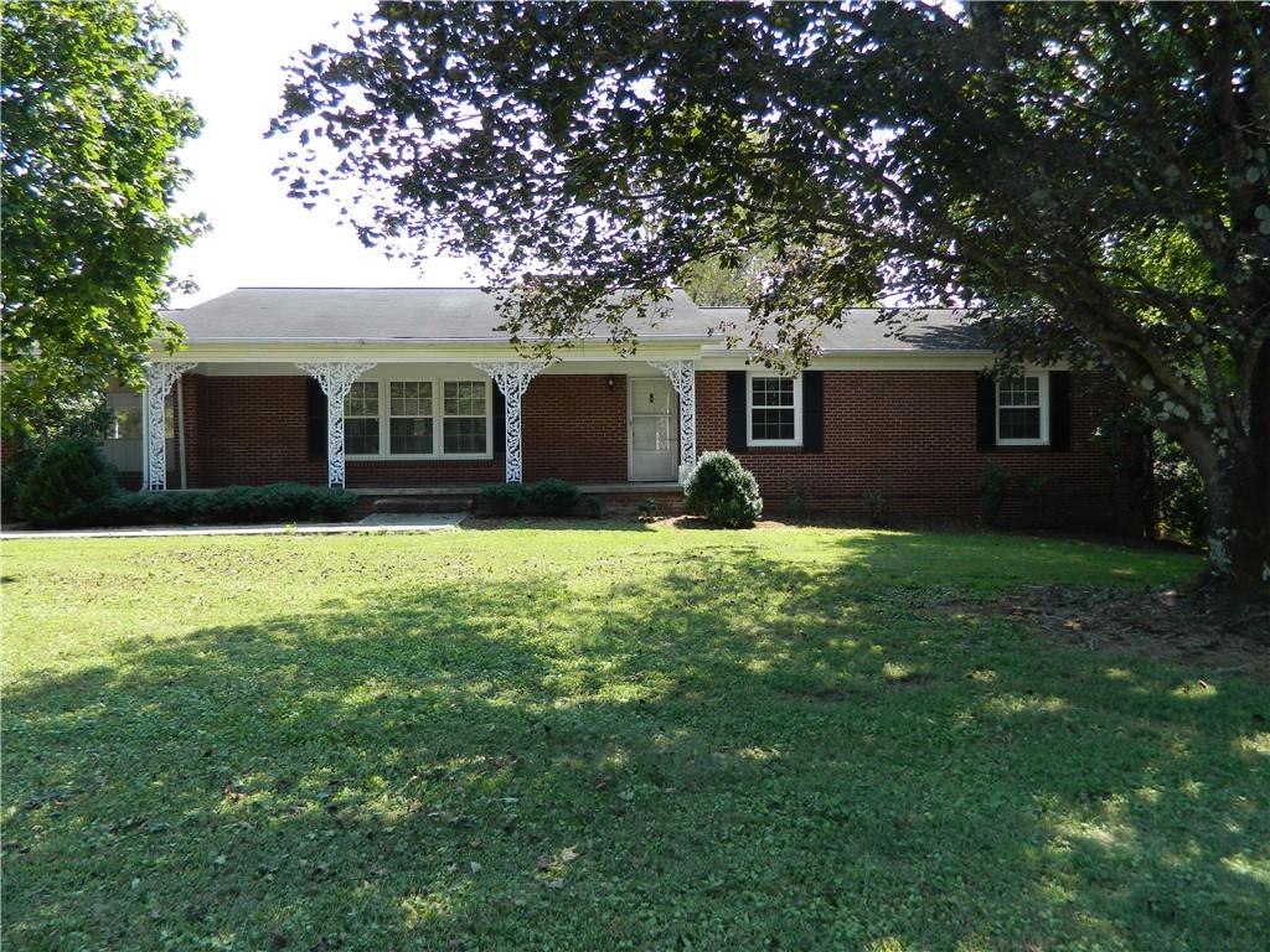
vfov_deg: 54.9
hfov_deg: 69.4
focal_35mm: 25
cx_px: 635
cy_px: 476
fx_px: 917
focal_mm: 4.5
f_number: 3.1
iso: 80
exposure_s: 1/200
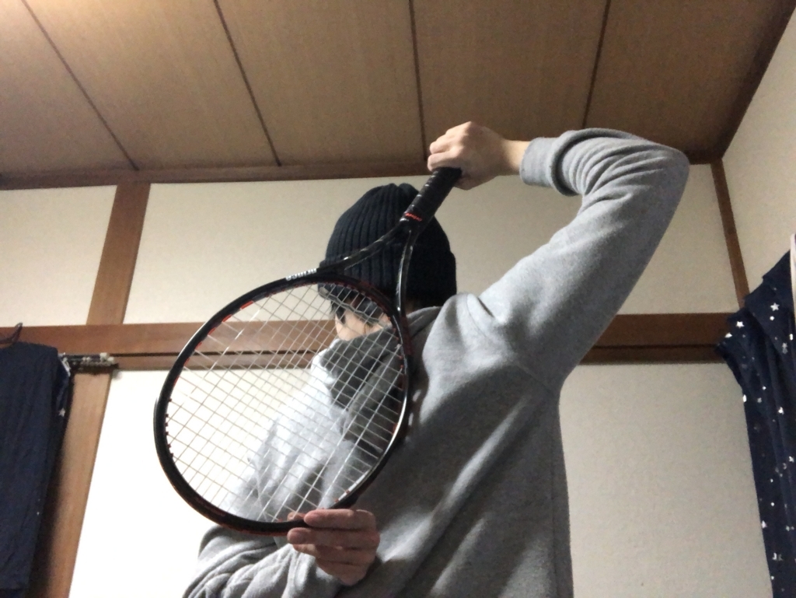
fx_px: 736
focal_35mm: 32
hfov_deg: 56.8
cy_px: 299
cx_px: 398
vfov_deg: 44.2
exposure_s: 1/24
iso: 500
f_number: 2.2
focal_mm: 2.87
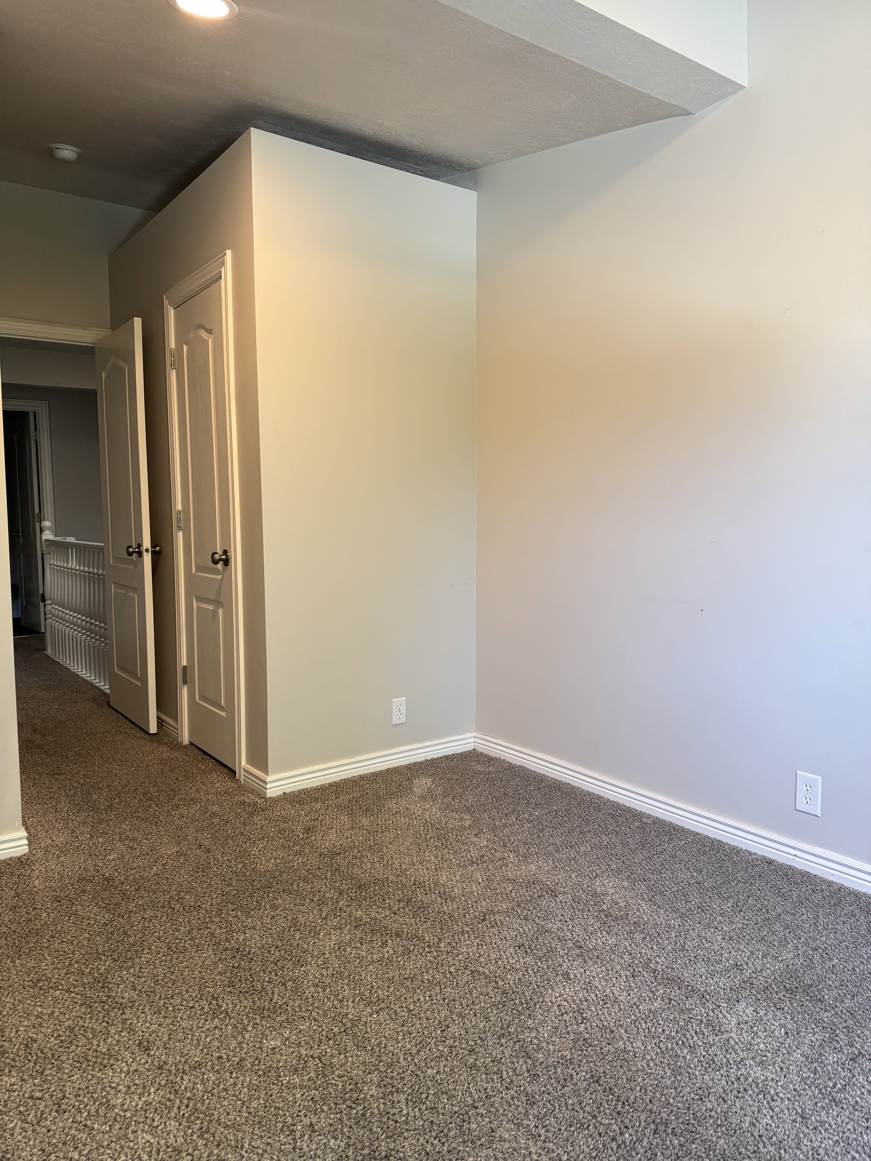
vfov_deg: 71.6
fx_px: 805
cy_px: 580
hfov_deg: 56.8
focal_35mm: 24
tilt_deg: -5.1
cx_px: 436
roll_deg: +0.0
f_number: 1.78
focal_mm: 6.76
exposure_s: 1/120
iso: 200
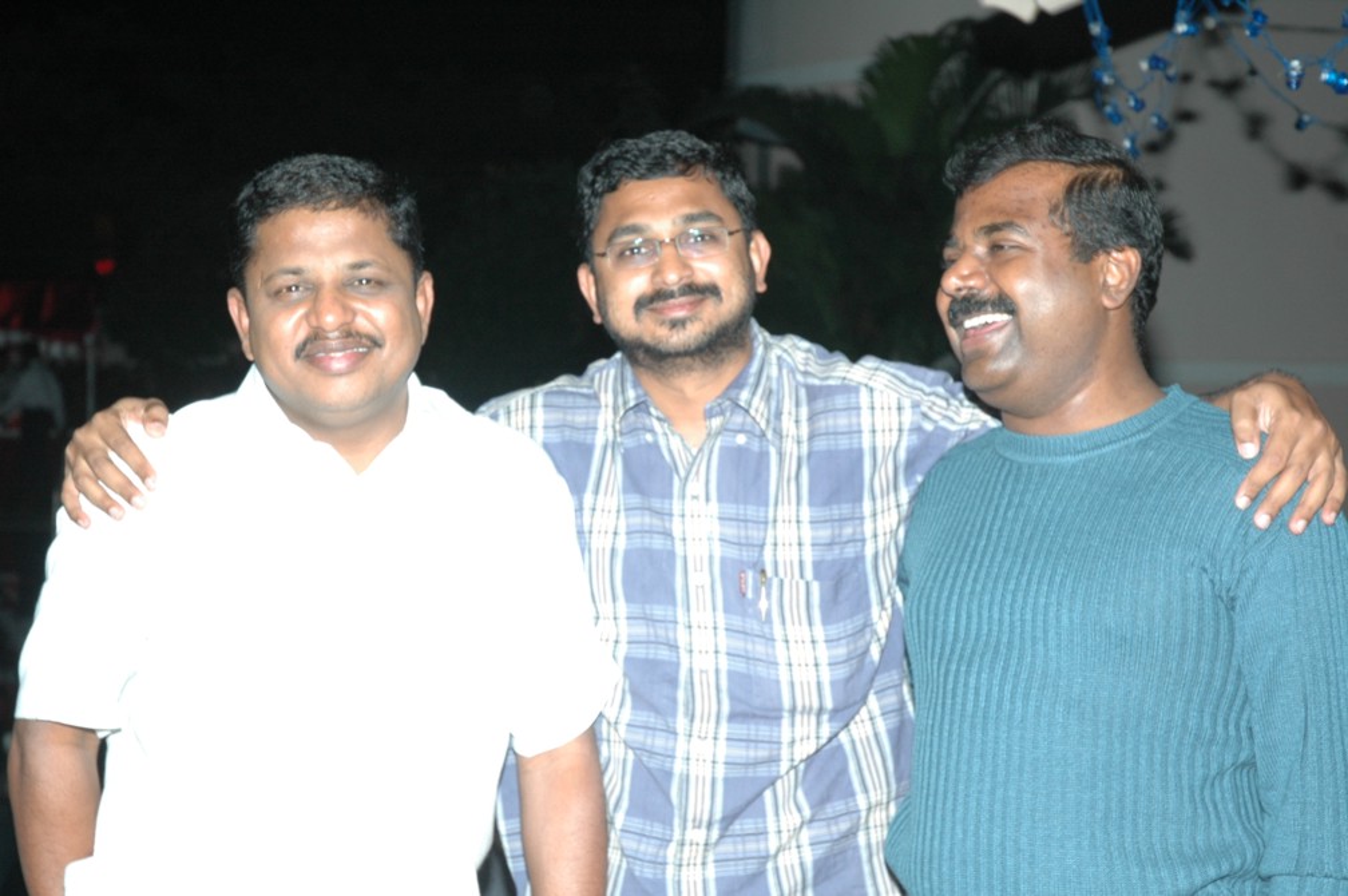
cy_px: 448
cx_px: 674
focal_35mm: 72
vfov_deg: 18.9
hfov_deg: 28.1
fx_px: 2693
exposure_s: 1/125
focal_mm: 48
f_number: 5.6
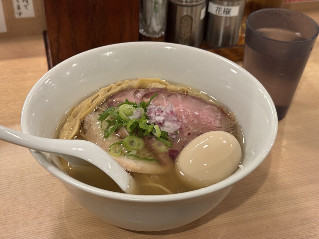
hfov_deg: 39.7
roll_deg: -2.2
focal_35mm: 48
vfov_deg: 30.3
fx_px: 442
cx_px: 160
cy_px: 120
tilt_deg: -38.0
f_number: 1.78
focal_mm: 6.76
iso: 250
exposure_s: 1/60
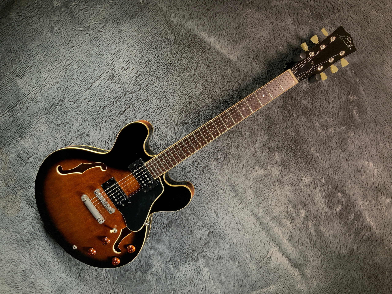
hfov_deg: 61.7
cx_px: 196
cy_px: 147
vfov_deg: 48.2
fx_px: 328
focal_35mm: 29
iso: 64
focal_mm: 3
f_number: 1.8
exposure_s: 1/120
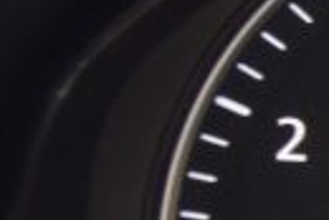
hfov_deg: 5.6
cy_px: 234
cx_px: 1169
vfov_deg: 4.2
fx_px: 3028
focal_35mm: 331
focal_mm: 28
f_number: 4
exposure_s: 1/60
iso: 800
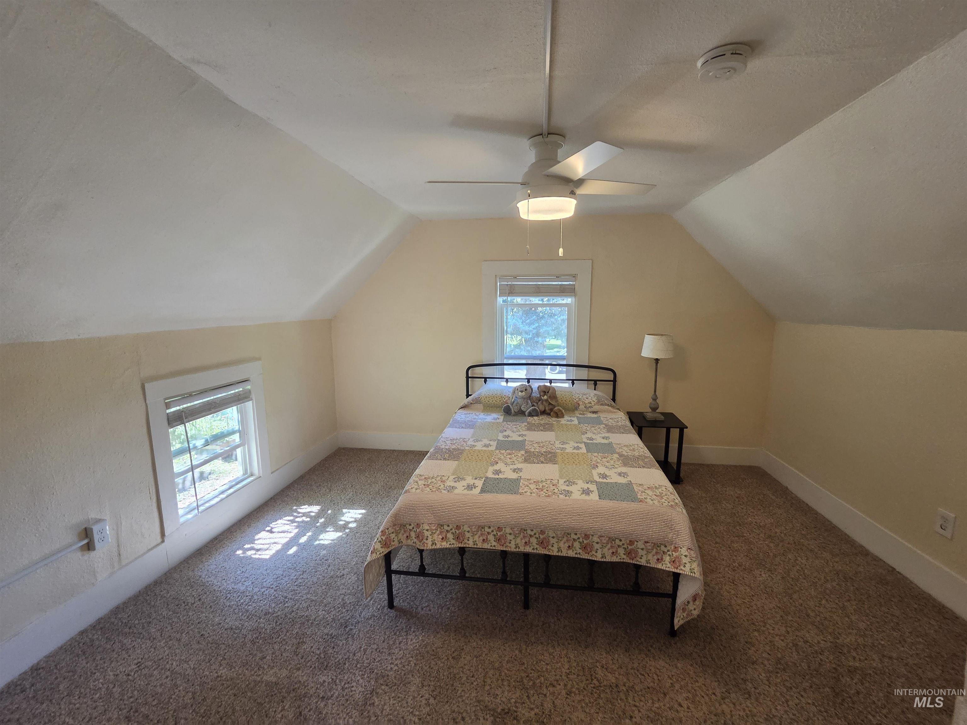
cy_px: 362
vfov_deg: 89.9
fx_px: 363
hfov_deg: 106.2
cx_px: 484
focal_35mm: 13
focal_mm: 2.2
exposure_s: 1/60
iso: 250
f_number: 2.2
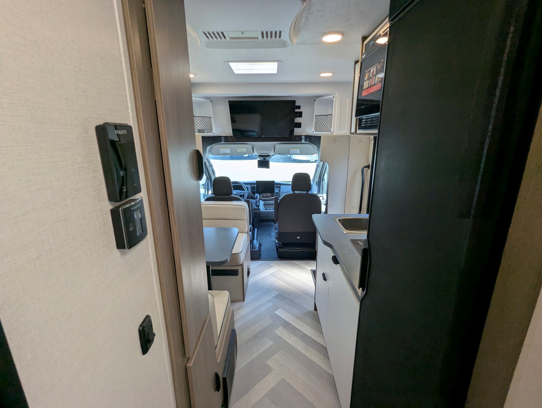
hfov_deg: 94.4
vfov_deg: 78.2
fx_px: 251
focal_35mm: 16
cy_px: 204
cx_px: 271
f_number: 2.2
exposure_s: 1/199
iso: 98
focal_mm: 2.35
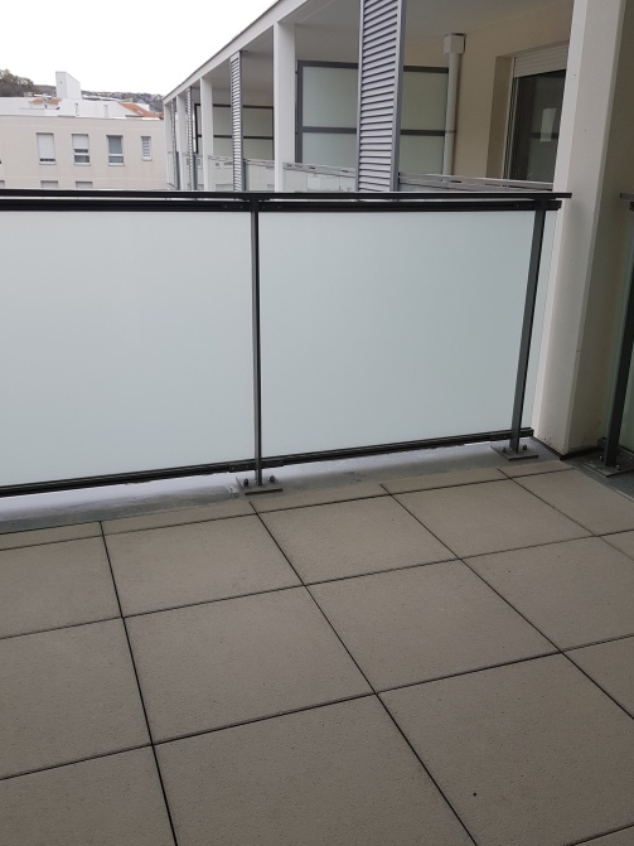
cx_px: 304
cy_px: 477
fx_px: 757
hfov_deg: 45.4
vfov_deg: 58.2
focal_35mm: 31
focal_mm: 4.2
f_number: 1.7
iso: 40
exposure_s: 1/218
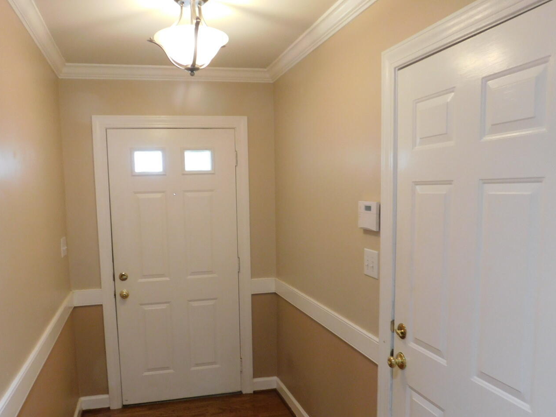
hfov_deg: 61.3
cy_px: 245
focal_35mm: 29
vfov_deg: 48.0
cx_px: 236
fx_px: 466
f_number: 3
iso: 250
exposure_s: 1/30
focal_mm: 4
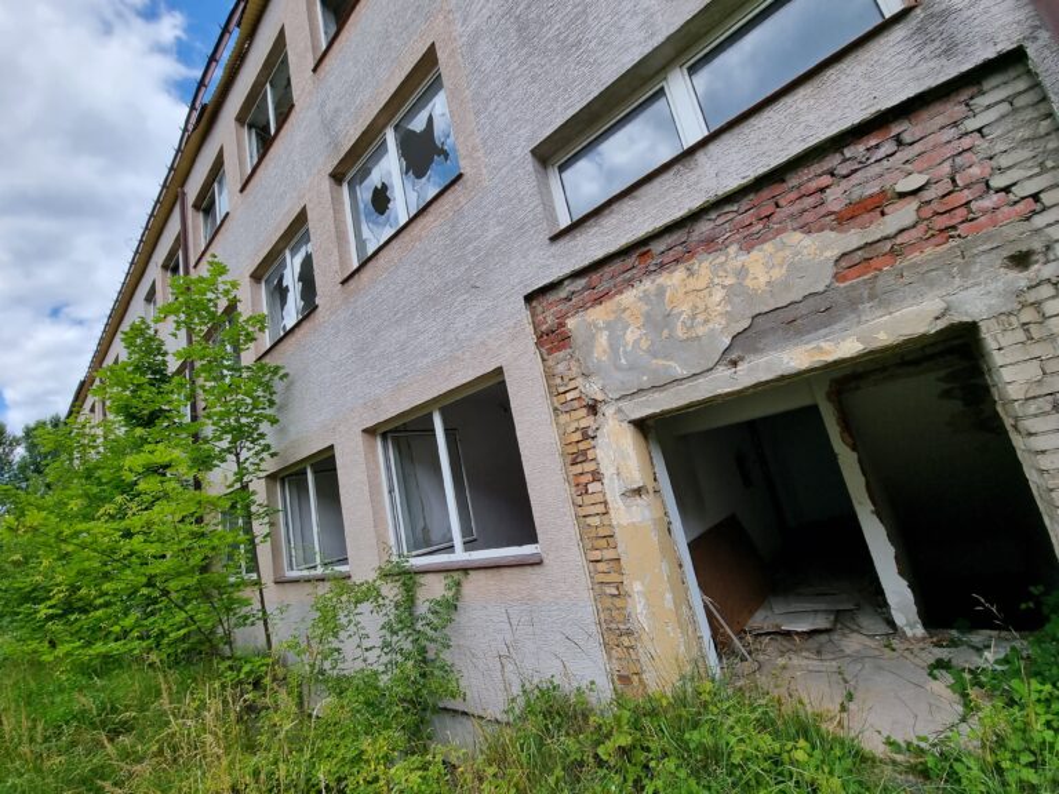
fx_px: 398
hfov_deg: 106.2
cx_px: 530
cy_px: 397
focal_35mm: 13
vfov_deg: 89.9
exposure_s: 1/1256
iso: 50
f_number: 2.2
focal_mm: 2.2
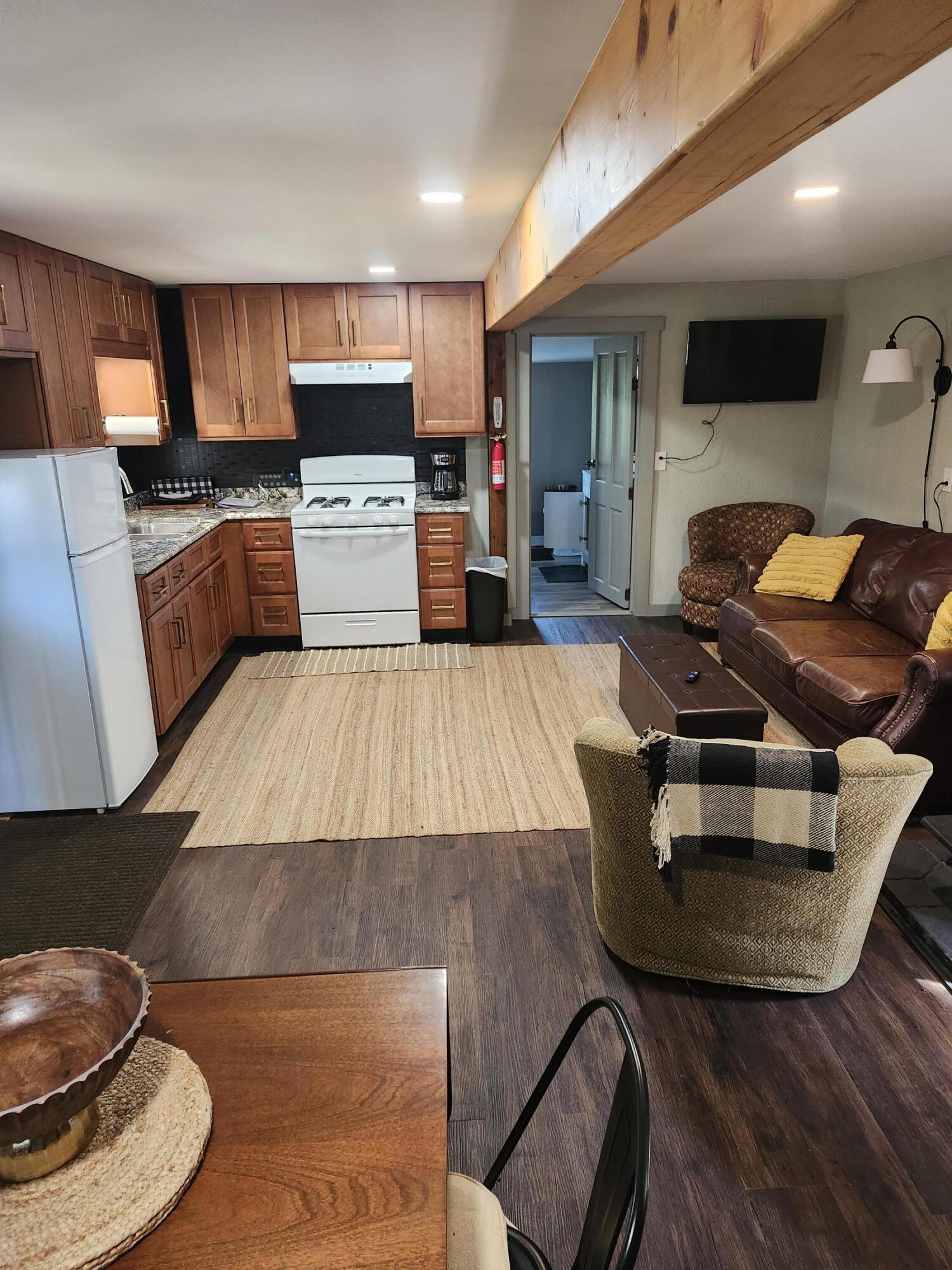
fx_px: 843
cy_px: 635
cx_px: 476
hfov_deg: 58.9
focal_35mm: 23
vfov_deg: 73.9
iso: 640
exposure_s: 1/120
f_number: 1.8
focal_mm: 5.54
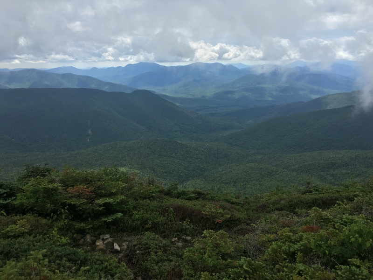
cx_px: 186
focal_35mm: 29
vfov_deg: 48.2
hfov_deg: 61.7
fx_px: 312
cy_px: 140
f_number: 2.2
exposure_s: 1/1261
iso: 25
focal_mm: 4.15
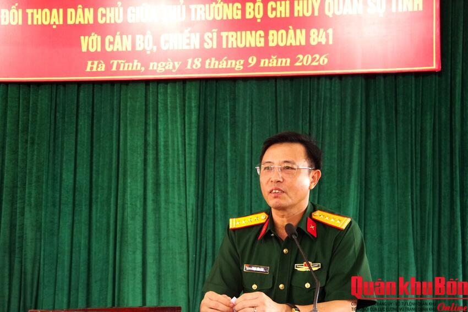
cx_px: 234
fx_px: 702
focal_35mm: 54
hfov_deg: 36.9
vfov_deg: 25.1
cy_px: 156
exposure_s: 1/80
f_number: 5.6
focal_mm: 36
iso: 3200
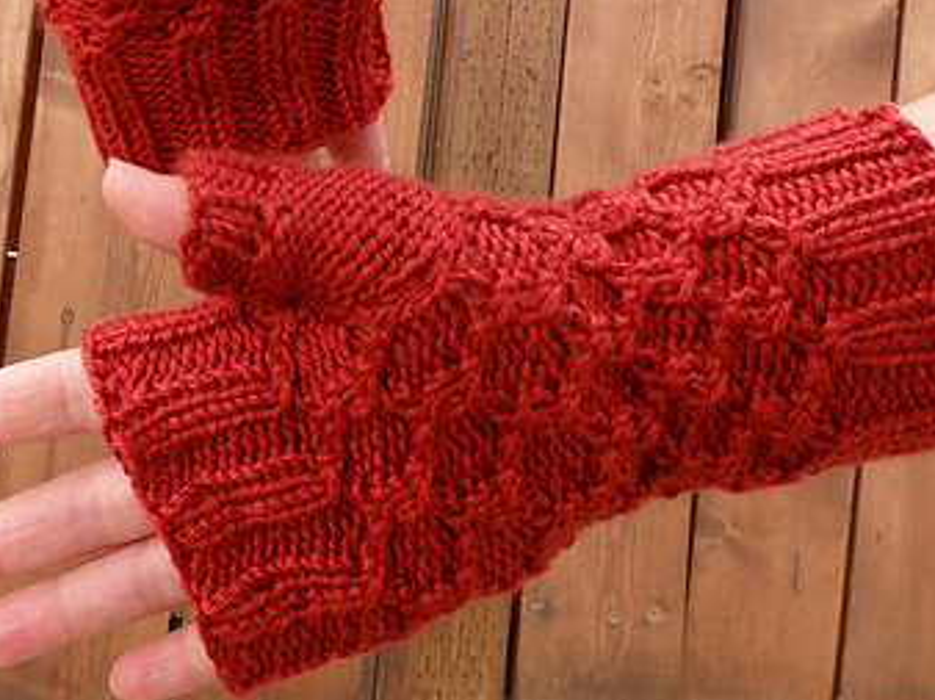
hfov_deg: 49.0
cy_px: 223
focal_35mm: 37
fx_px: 999
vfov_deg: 38.1
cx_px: 285
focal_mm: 4.5
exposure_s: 1/250
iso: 100
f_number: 3
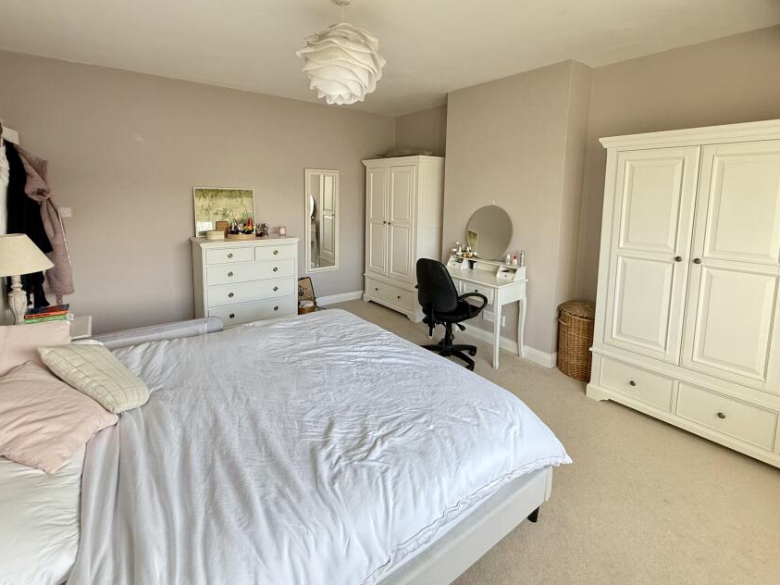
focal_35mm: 17
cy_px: 236
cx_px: 388
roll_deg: -1.0
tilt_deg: -6.3
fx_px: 383
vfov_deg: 74.0
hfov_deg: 91.0
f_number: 2.2
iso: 320
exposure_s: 1/84
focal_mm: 2.22
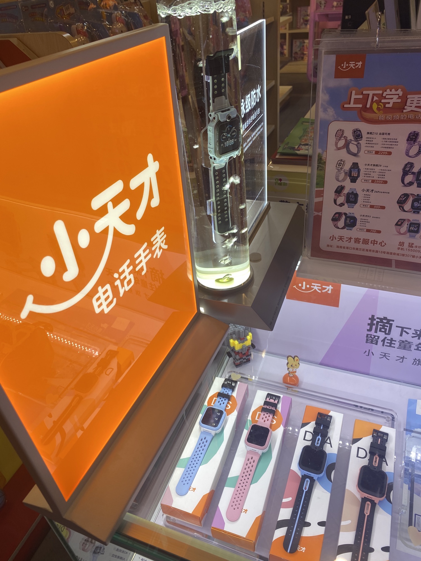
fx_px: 422
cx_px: 210
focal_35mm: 26
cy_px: 280
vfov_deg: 67.3
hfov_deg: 53.1
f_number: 1.8
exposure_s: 1/100
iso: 32
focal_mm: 4.25
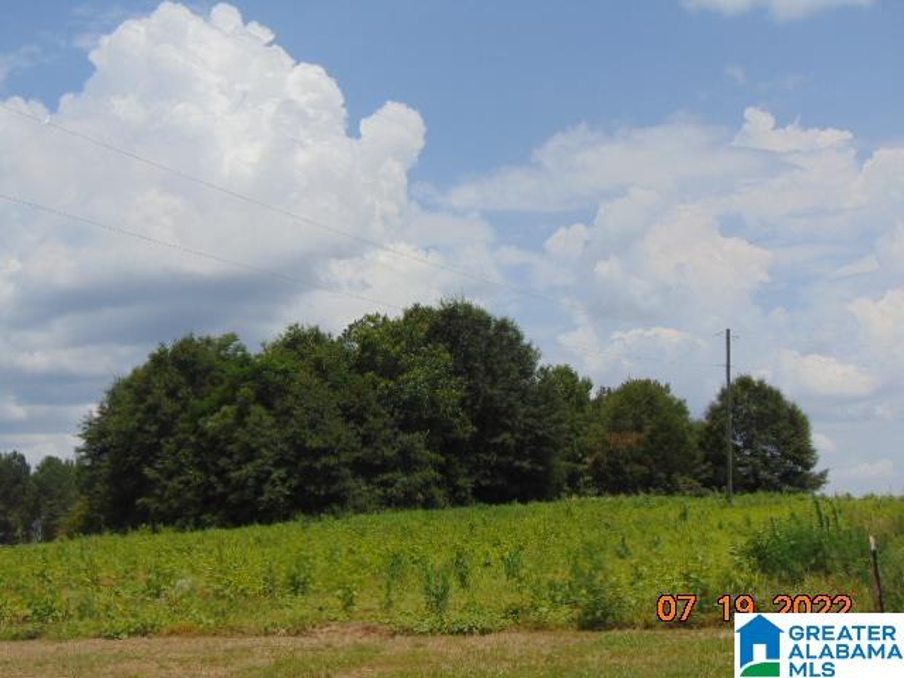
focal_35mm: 60
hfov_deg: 32.2
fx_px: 1567
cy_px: 339
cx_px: 452
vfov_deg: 24.4
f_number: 9.3
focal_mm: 10.8
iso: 80
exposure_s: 1/400
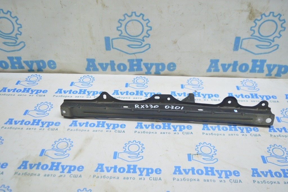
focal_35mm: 36
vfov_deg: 36.8
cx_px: 144
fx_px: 288
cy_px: 96
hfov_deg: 53.2
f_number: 4
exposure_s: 1/40
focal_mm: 24
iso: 400
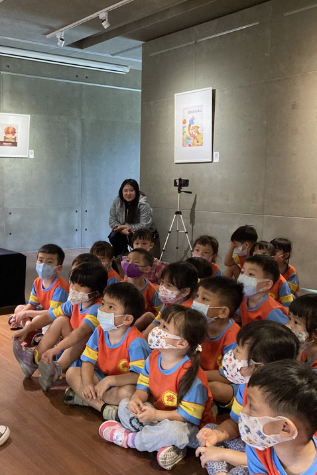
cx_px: 90
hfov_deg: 33.7
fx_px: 515
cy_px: 238
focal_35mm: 39
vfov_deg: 49.6
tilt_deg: -6.2
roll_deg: +0.2
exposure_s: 1/37
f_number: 1.8
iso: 400
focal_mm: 3.99
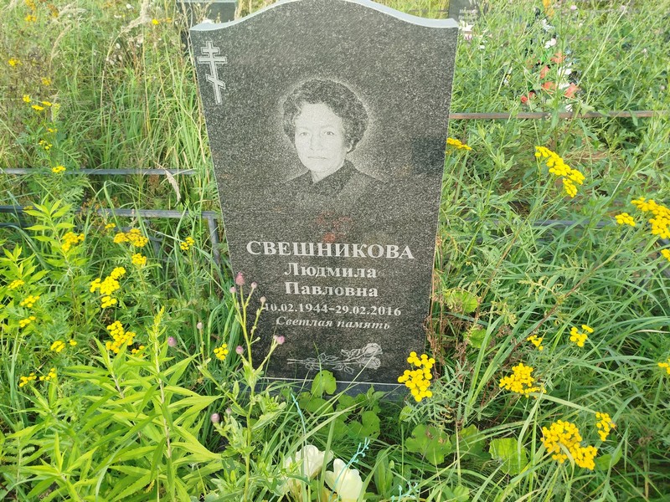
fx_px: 465
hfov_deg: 71.6
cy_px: 251
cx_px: 335
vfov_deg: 56.8
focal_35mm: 24
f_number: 1.7
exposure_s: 1/180
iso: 50
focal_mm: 5.31
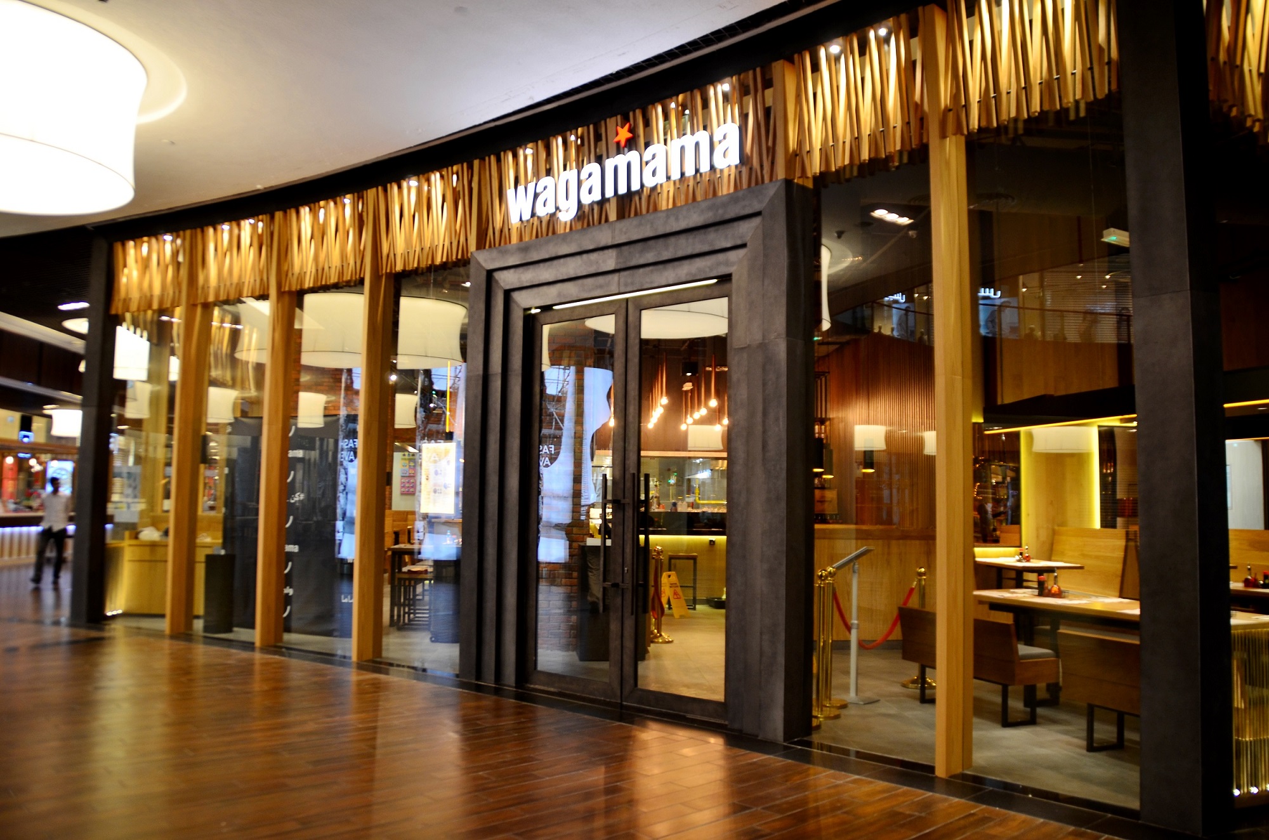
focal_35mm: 27
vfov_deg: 47.7
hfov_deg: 67.5
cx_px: 634
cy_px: 420
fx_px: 950
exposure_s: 1/20
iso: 200
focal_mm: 18
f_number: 3.5
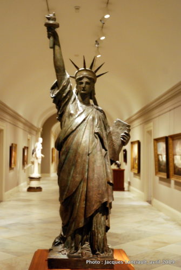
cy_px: 135
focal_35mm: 51
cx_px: 90
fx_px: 383
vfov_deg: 38.8
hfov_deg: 26.6
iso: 1250
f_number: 4.2
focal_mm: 34
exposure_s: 1/10
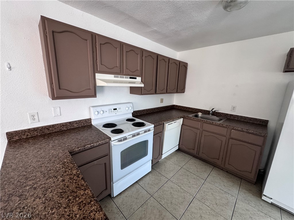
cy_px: 110
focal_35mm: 14
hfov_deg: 102.1
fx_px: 119
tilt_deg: -11.7
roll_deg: -1.6
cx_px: 147
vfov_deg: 85.7
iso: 250
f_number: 2.2
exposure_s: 1/99
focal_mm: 2.22
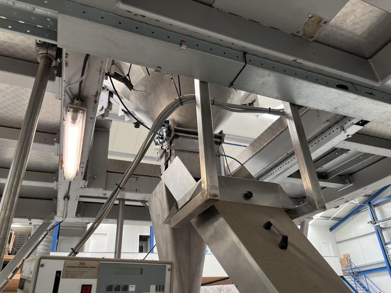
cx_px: 196
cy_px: 146
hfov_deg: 67.3
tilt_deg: +30.9
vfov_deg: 53.1
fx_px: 294
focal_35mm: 26
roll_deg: +3.0
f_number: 1.6
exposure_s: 1/100
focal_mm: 5.1
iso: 125
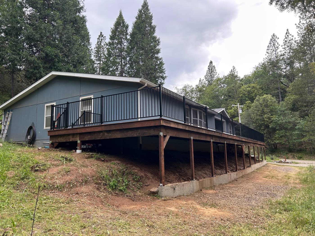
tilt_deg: +8.3
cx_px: 158
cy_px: 118
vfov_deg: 53.1
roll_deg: +1.1
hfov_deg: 67.3
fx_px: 237
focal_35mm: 26
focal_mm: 5.7
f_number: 1.5
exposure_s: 1/733
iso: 50
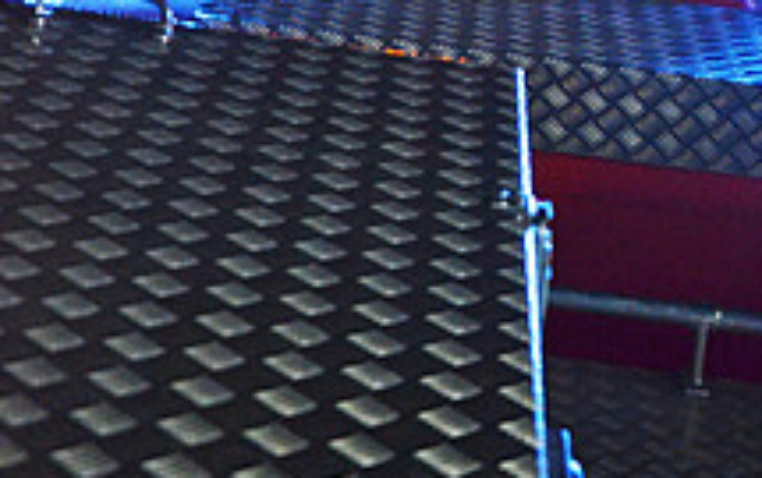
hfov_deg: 20.4
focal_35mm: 101
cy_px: -292
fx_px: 2100
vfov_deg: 12.2
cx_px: 551
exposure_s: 1/60
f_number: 4.2
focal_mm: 30
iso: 2200
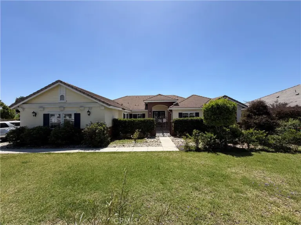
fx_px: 122
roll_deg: +0.4
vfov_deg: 85.7
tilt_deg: +2.0
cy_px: 112
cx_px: 150
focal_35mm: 14
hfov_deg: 102.1
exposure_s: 1/876
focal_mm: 2.22
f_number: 2.2
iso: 20
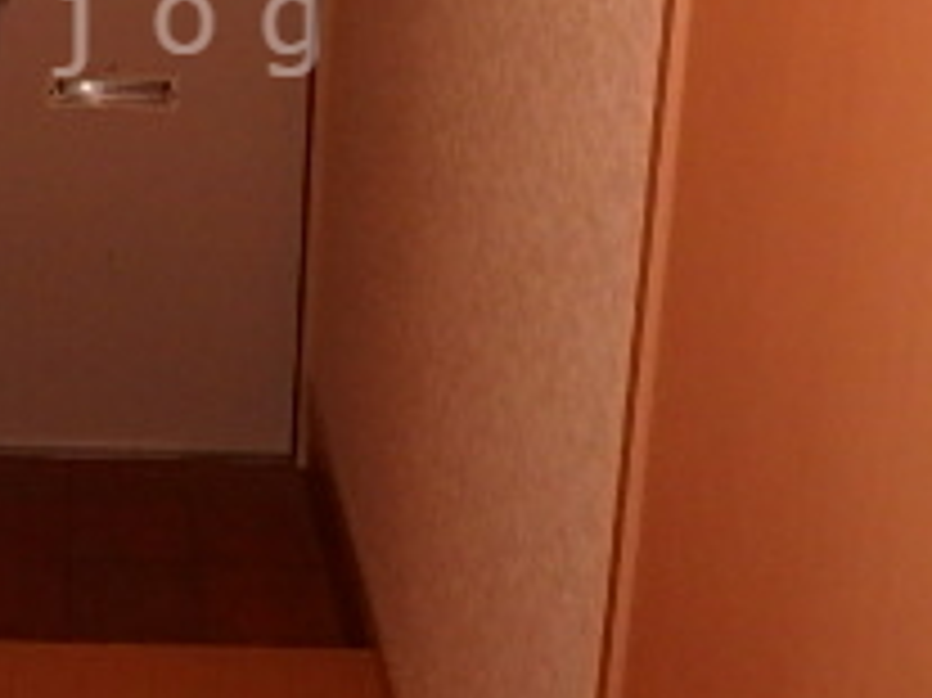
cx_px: 36
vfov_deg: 21.9
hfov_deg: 28.3
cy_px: 23
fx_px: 1749
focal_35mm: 65
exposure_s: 1/30
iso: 400
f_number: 3.5
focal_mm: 3.7
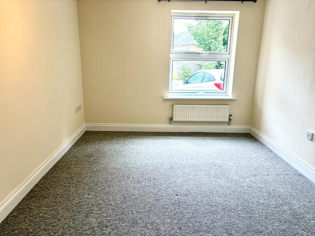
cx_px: 158
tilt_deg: -13.7
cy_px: 118
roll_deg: -0.9
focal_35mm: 26
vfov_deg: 53.1
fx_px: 237
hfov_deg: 67.3
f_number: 1.6
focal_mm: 5.96
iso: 32
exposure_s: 1/100
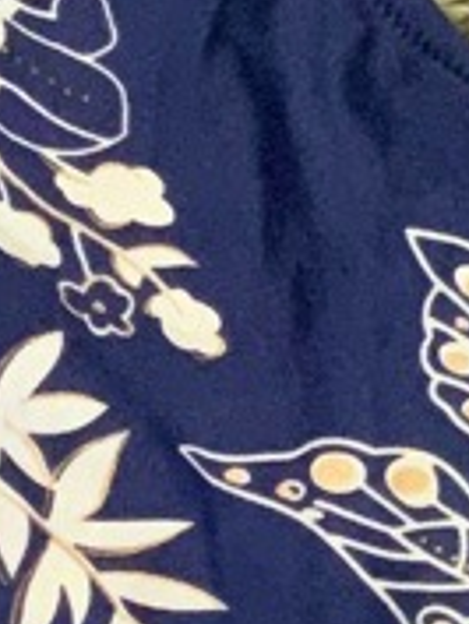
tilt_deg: -79.8
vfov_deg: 6.6
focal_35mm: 293
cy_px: 1139
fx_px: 5287
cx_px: -547
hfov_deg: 5.0
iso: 800
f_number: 2.4
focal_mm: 6
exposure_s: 1/30
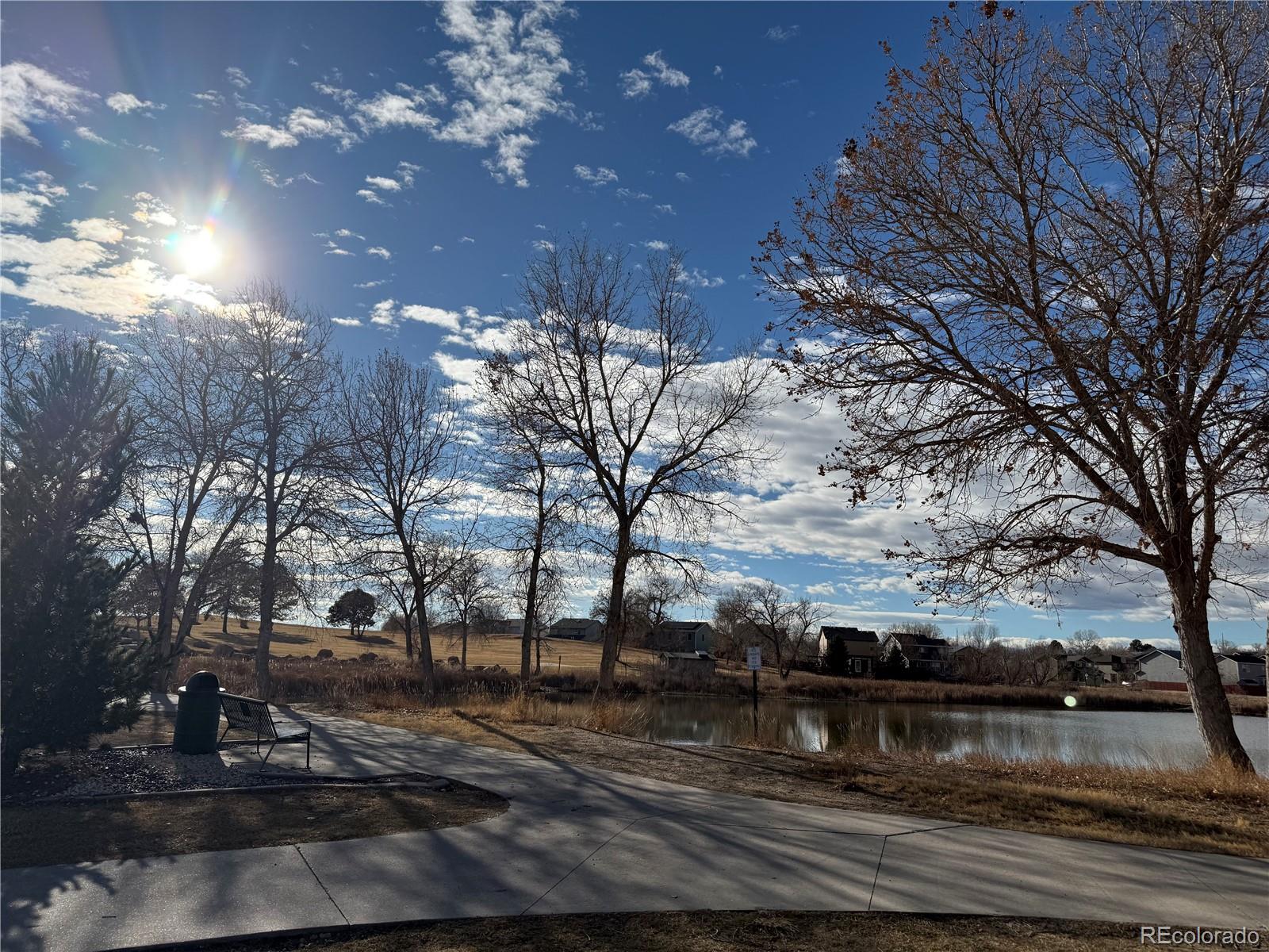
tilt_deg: +11.4
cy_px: 476
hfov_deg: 71.6
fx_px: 880
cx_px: 634
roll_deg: -2.7
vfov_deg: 56.8
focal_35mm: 24
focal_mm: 6.76
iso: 80
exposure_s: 1/14286
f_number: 1.78
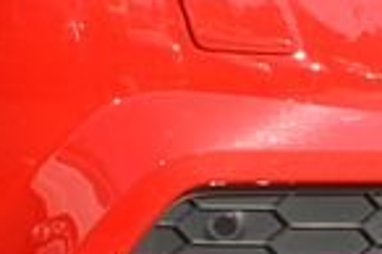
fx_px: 2014
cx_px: -183
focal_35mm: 190
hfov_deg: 10.5
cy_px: -48
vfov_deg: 7.2
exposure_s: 1/250
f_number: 8
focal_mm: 10
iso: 160
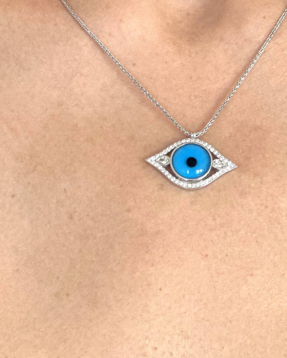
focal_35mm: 171
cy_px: 116
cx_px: 194
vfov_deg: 11.3
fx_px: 1815
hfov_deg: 9.0
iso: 250
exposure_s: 1/101
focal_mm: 9
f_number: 2.8
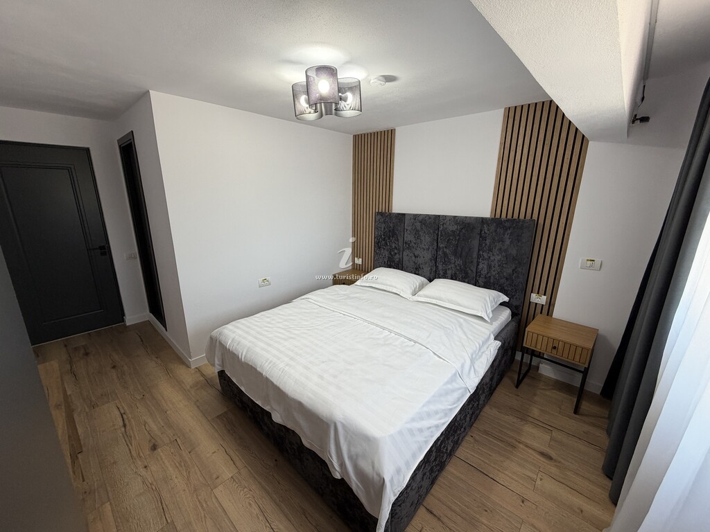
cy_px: 266
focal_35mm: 14
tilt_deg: -14.1
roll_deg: +0.0
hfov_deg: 102.1
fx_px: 287
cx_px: 355
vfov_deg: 85.7
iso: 160
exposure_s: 1/100
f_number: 2.2
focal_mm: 2.22
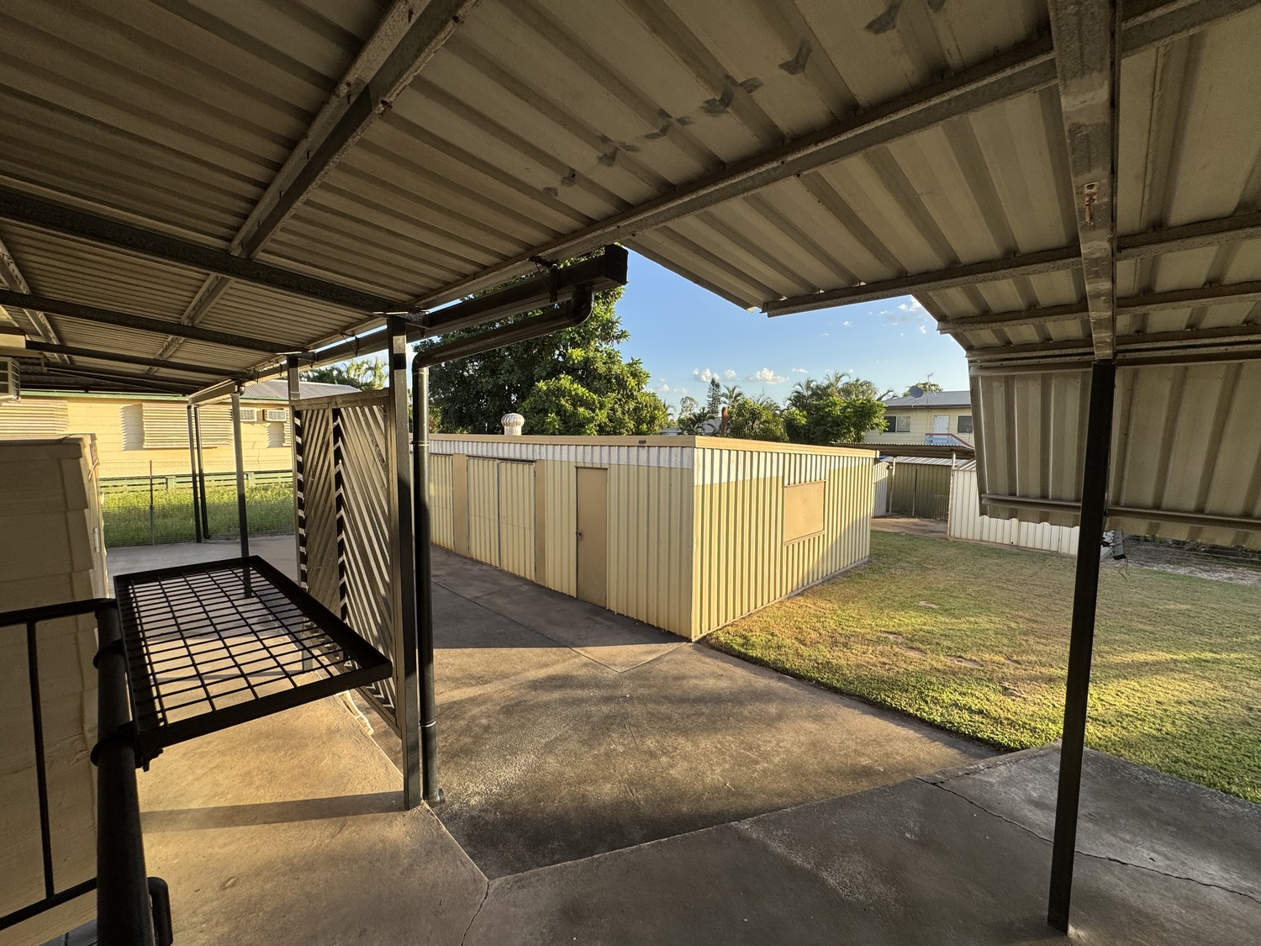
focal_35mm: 14
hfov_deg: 102.1
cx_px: 630
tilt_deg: -5.2
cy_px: 473
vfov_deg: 85.7
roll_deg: +0.1
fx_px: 510
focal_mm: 2.22
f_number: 2.2
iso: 40
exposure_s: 1/636
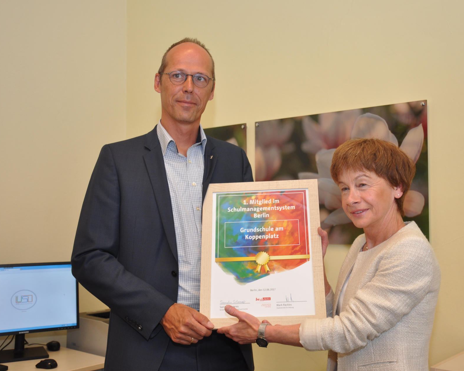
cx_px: 254
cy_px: 186
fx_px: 585
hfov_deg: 43.2
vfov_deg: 35.2
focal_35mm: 43
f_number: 4.5
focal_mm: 25
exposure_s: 1/80
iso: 400
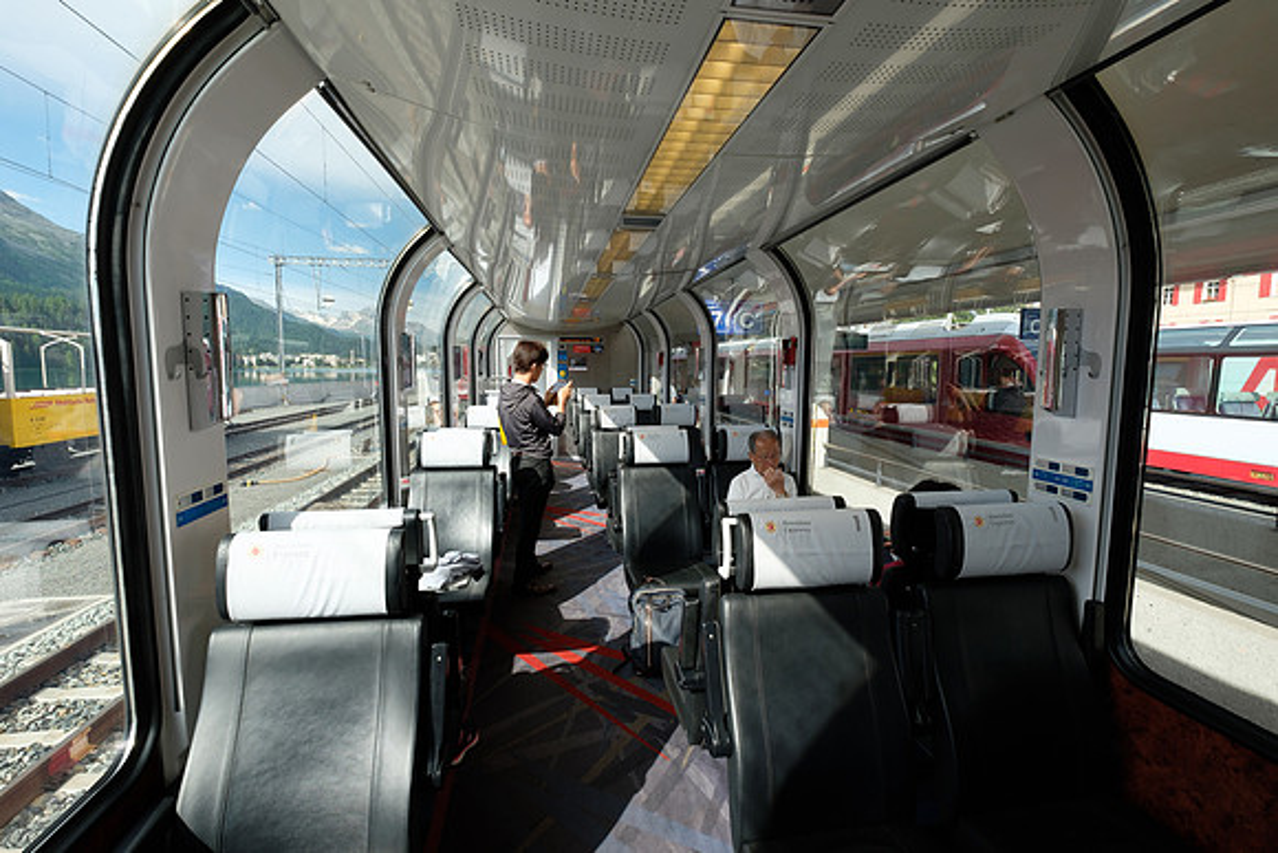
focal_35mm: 15
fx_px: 546
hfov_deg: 99.0
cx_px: 639
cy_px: 426
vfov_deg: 76.0
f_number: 7.1
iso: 320
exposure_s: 1/125
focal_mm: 10
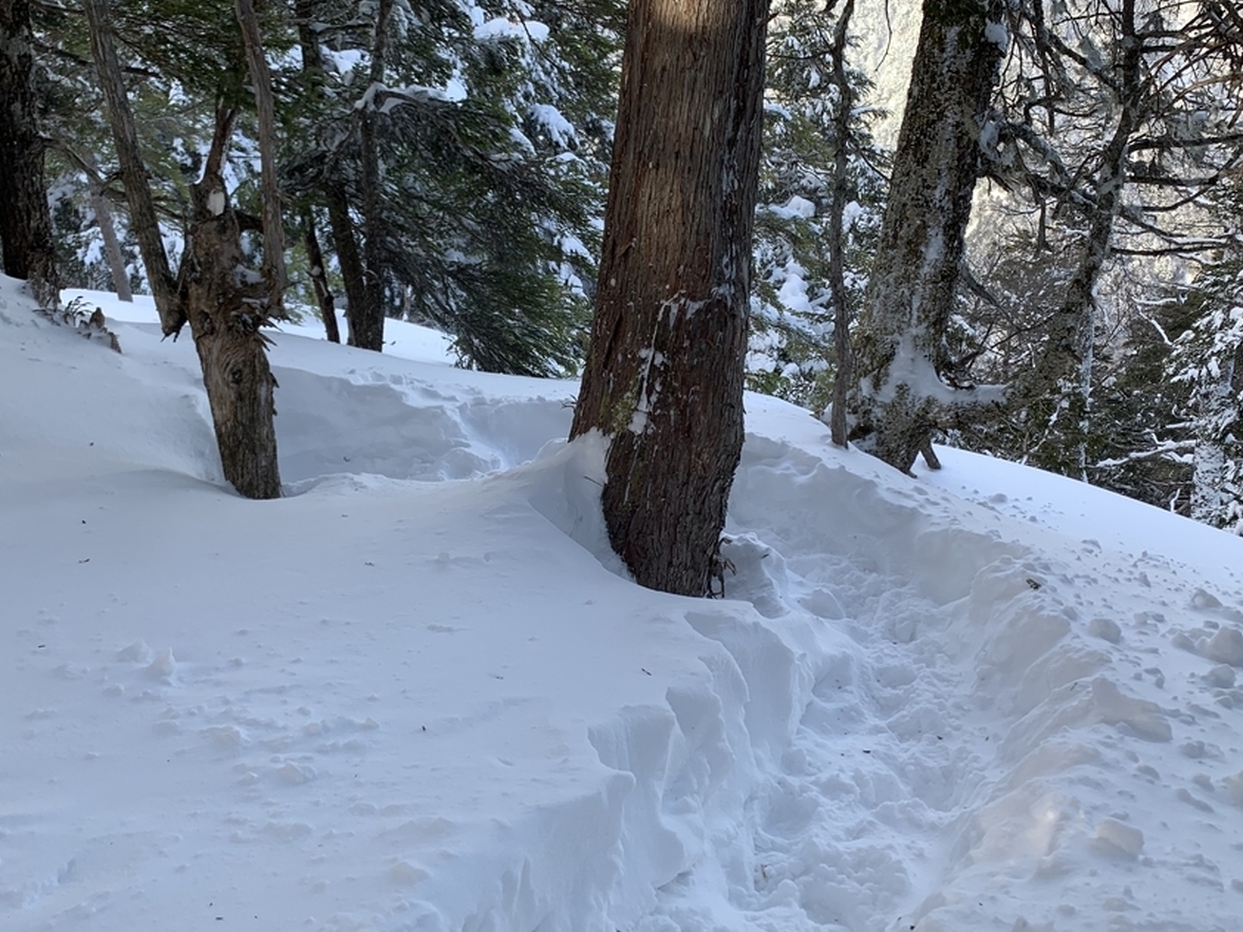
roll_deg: +3.6
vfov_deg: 38.7
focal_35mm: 37
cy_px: 467
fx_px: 1328
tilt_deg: -27.5
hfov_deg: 50.1
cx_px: 579
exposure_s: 1/255
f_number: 1.8
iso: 25
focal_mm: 4.25
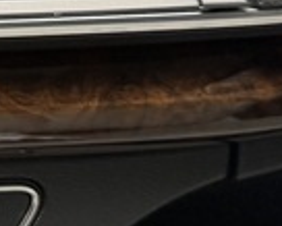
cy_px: -64
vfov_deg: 10.9
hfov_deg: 12.5
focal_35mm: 138
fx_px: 1153
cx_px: -255
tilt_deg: -22.7
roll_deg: -3.4
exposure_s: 1/76
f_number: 1.78
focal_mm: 6.76
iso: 200
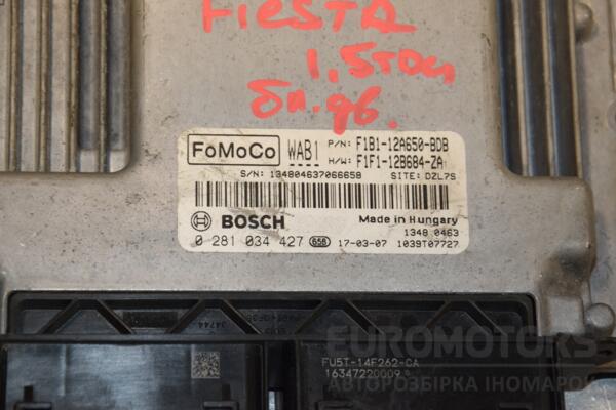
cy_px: 205
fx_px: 2695
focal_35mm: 158
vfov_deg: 8.7
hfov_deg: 13.0
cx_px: 308
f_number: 8
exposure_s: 1/200
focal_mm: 105
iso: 800
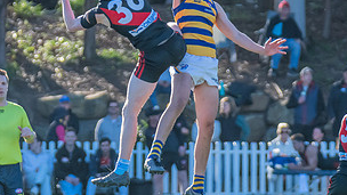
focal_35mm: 877
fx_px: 8069
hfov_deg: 2.5
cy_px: 42
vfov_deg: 1.4
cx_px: 130
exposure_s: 1/1250
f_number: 5.6
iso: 900
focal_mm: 340
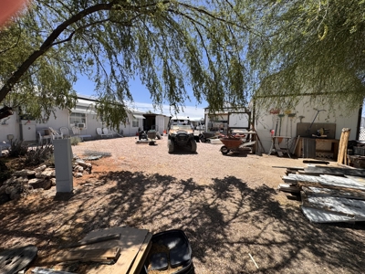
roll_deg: -0.8
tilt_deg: -4.3
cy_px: 137
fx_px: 148
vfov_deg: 85.7
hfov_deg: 102.1
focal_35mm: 14
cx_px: 182
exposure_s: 1/2028
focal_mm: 2.22
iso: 50
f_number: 2.2
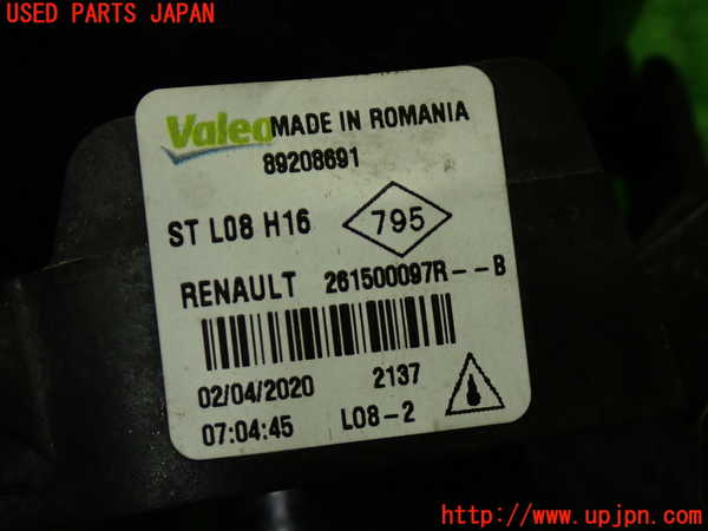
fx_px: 1575
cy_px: 266
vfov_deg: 19.1
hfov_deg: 25.3
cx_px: 354
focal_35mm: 77
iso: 320
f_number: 4.1
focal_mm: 13.65
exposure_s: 1/80
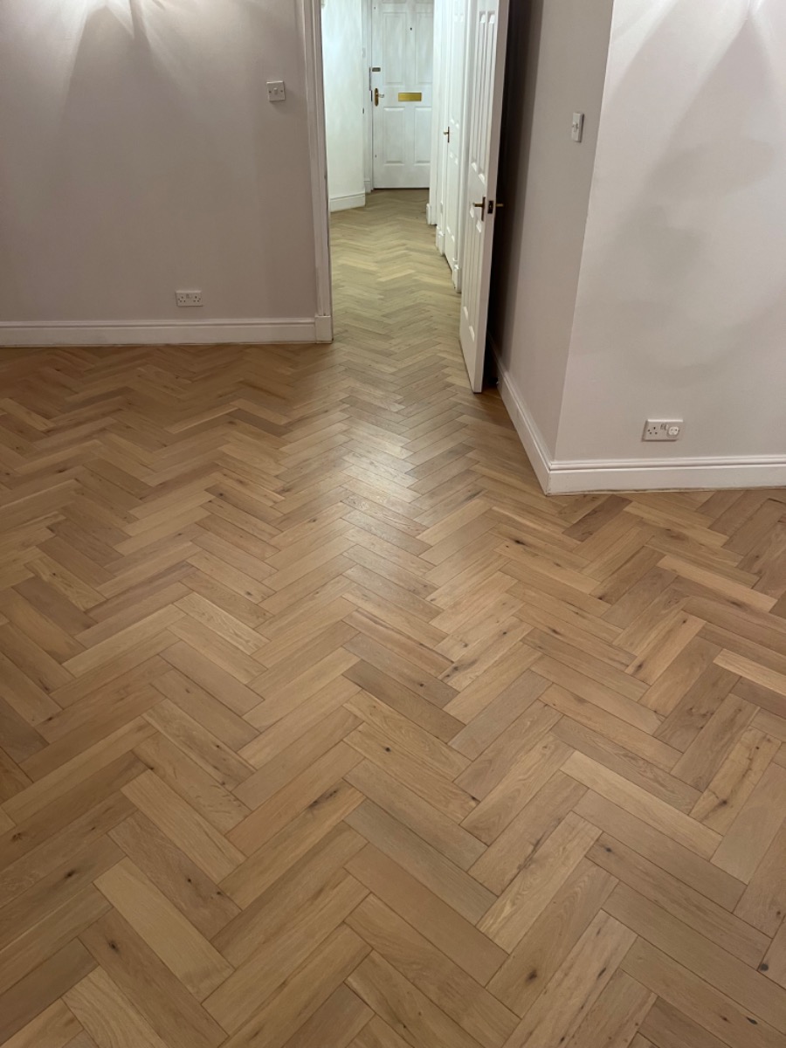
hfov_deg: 53.1
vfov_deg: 67.3
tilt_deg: -32.2
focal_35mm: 26
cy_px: 524
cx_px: 393
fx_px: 787
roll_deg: +1.1
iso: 160
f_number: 1.6
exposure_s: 1/50
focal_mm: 5.1
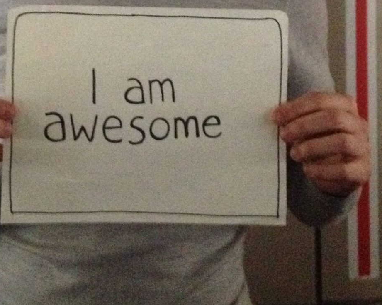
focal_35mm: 95
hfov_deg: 20.1
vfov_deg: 15.6
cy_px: -60
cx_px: 148
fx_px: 1074
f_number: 2.4
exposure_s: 1/15
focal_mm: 4.28
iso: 800
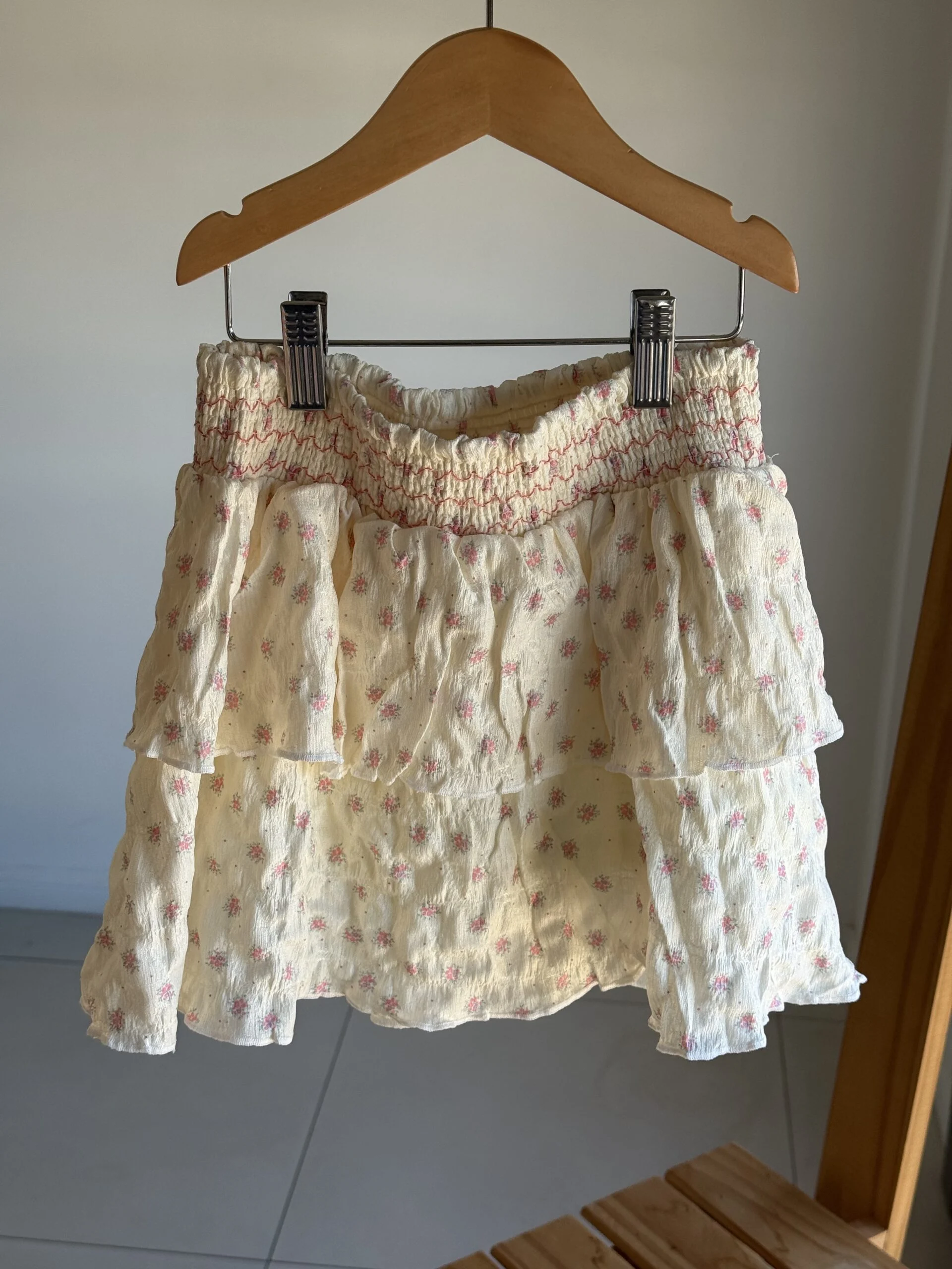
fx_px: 1760
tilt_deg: -17.9
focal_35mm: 48
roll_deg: -1.8
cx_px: 476
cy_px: 634
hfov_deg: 30.3
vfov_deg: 39.7
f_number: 1.78
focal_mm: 6.76
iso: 64
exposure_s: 1/400
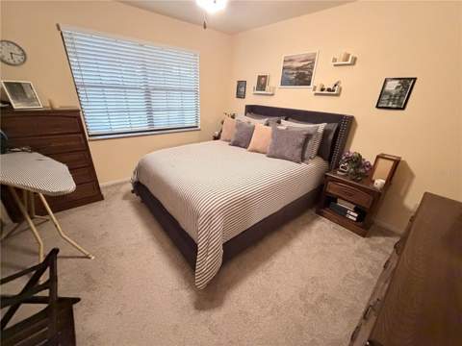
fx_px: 187
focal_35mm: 14
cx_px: 231
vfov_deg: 85.7
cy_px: 173
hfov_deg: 102.1
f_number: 2.2
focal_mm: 2.22
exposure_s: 1/60
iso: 1000
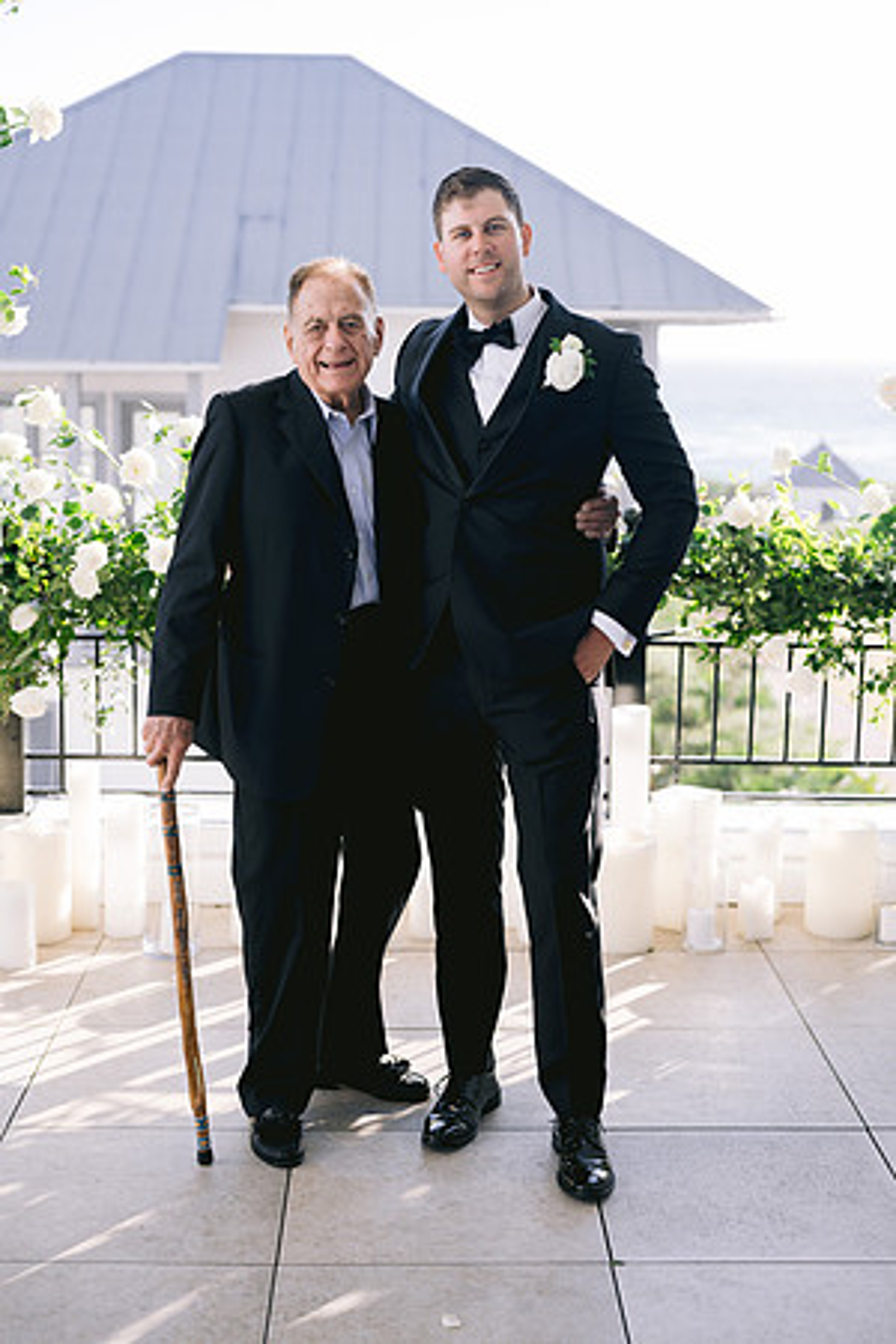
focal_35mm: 50
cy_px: 672
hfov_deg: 27.0
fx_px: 1867
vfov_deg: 39.6
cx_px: 448
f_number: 2.8
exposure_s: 1/800
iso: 200
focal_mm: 50
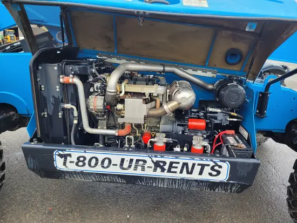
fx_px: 223
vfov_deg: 53.1
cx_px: 148
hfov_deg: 67.3
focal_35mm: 26
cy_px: 112
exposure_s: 1/272
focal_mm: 5.4
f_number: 1.8
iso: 40
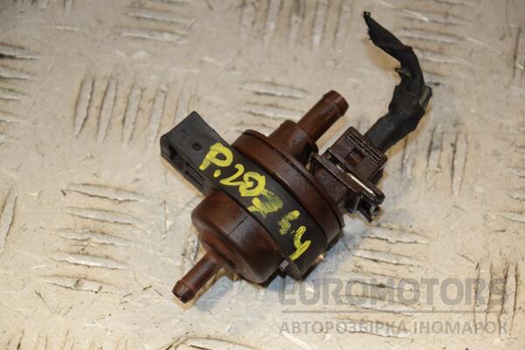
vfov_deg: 9.3
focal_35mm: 147
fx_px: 2144
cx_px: 262
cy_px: 175
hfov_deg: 14.0
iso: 800
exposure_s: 1/200
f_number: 7.1
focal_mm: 98
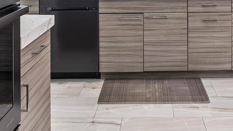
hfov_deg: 44.0
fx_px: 284
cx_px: 154
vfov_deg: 22.5
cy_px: -50
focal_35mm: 46
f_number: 8
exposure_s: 1/3
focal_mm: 16
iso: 100
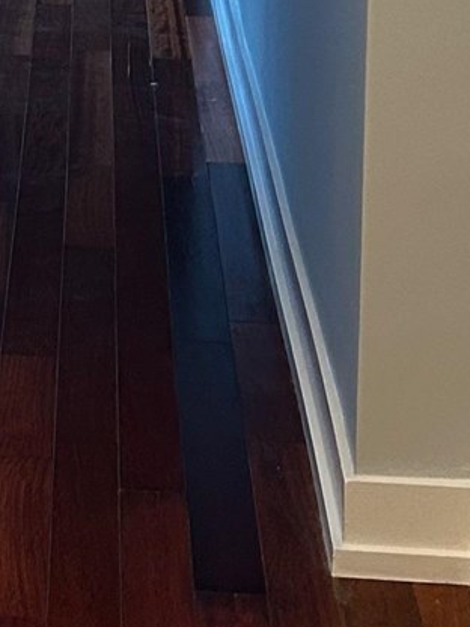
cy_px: -50
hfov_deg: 10.0
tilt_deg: -11.1
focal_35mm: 144
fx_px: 2607
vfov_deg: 13.5
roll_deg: +0.8
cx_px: -194
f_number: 1.5
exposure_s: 1/60
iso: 250
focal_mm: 5.7
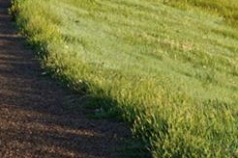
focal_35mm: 332
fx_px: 2195
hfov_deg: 6.2
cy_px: -74
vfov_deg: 4.1
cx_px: -38
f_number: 8
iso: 100
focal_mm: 51
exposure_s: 1/100
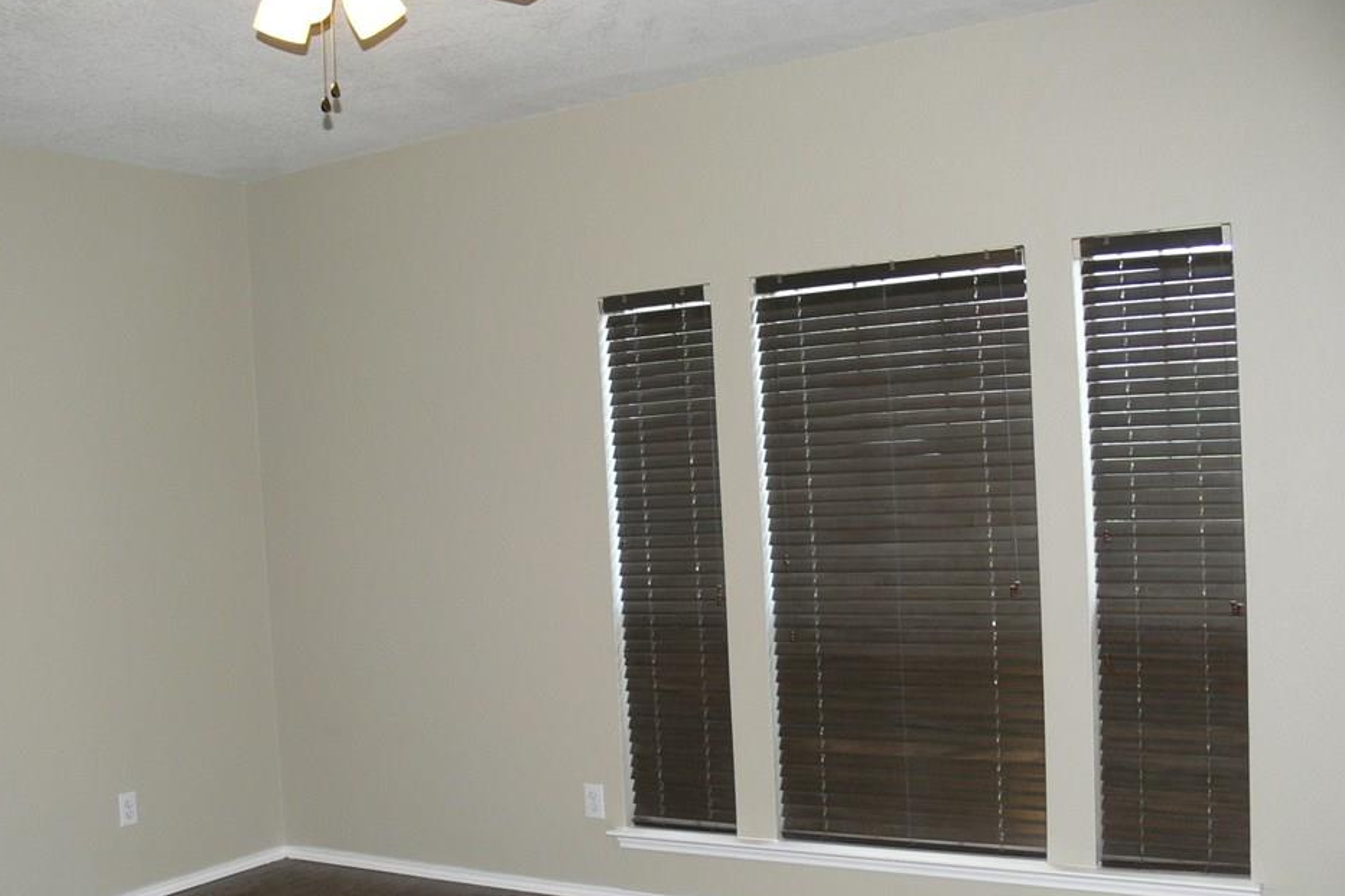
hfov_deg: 48.4
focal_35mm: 40
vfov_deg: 33.3
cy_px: 515
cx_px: 629
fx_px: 1494
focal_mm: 7.4
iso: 125
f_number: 2.8
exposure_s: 1/30
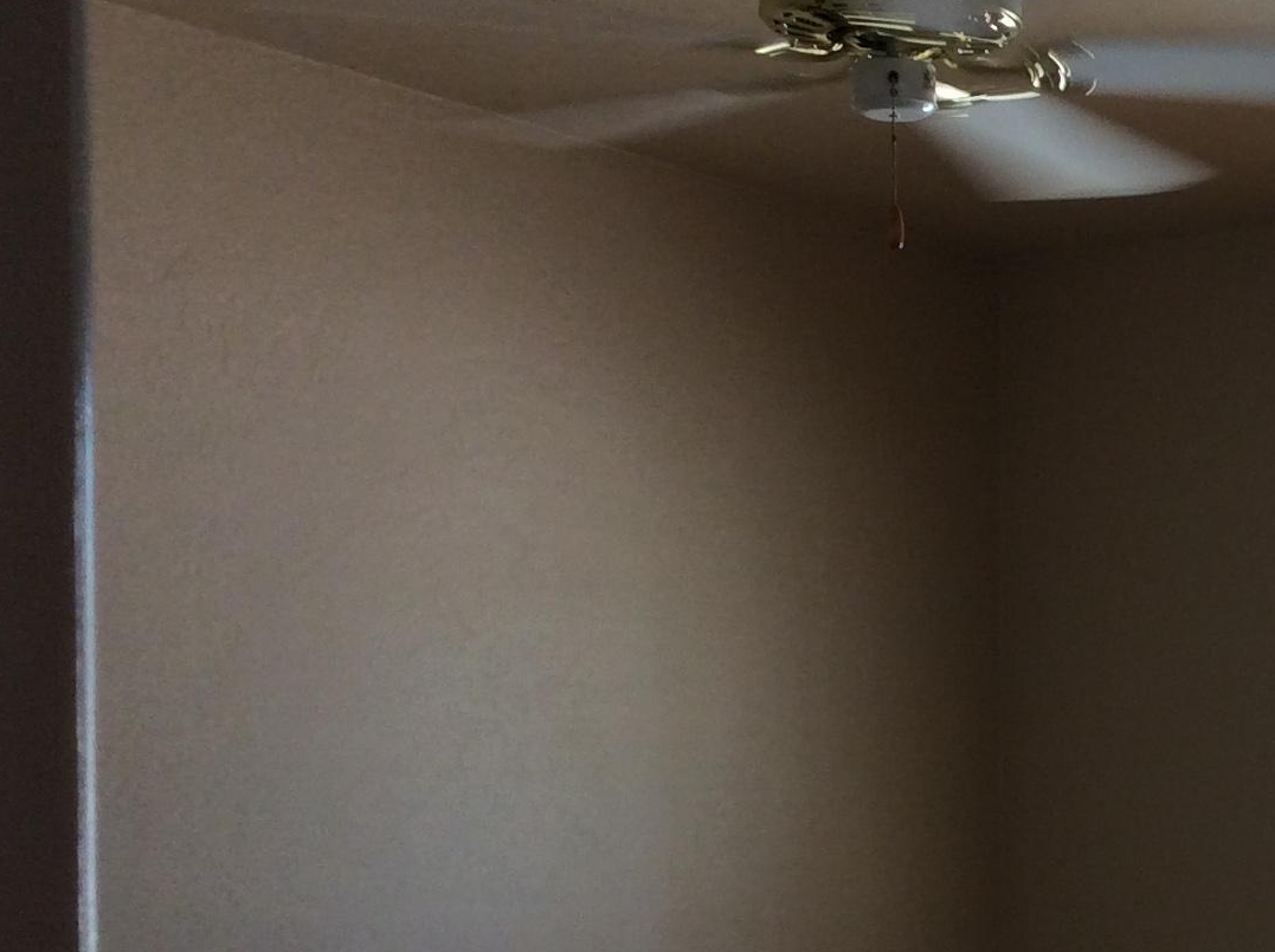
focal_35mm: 77
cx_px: 1370
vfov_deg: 18.9
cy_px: 771
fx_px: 2833
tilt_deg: -2.3
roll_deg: +0.9
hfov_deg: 23.9
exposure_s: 1/40
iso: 40
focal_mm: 3.3
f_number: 2.4
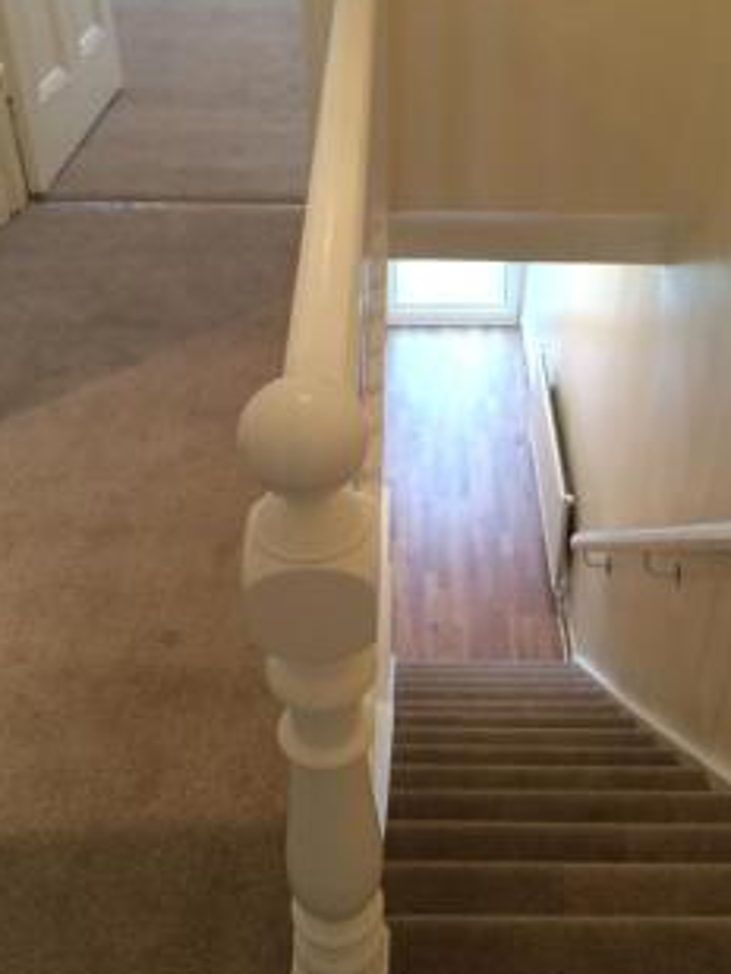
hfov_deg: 35.0
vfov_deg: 45.6
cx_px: 451
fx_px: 1154
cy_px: 399
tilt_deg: -37.8
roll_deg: -4.4
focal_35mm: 41
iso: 160
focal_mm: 4.15
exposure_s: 1/33
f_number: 2.2
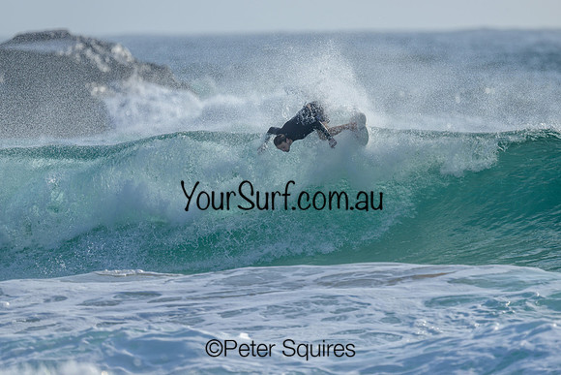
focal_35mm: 800
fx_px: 12469
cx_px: 280
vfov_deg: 1.7
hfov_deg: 2.6
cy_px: 188
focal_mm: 800
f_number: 6.3
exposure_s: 1/2000
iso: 200
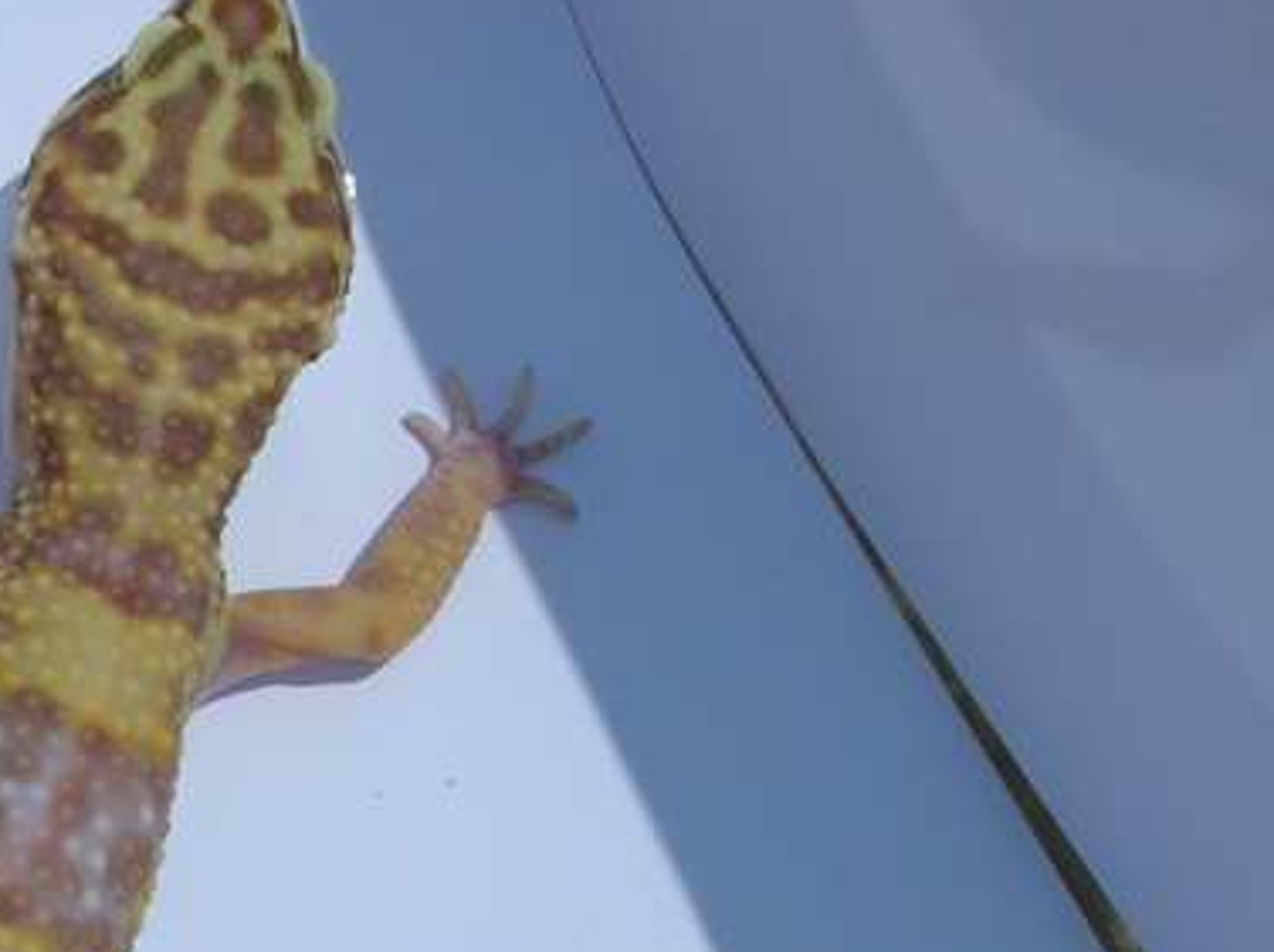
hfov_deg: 12.3
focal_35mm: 158
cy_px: 833
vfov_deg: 9.3
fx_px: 5808
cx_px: -186
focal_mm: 9.7
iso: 50
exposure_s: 1/1700
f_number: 5.9
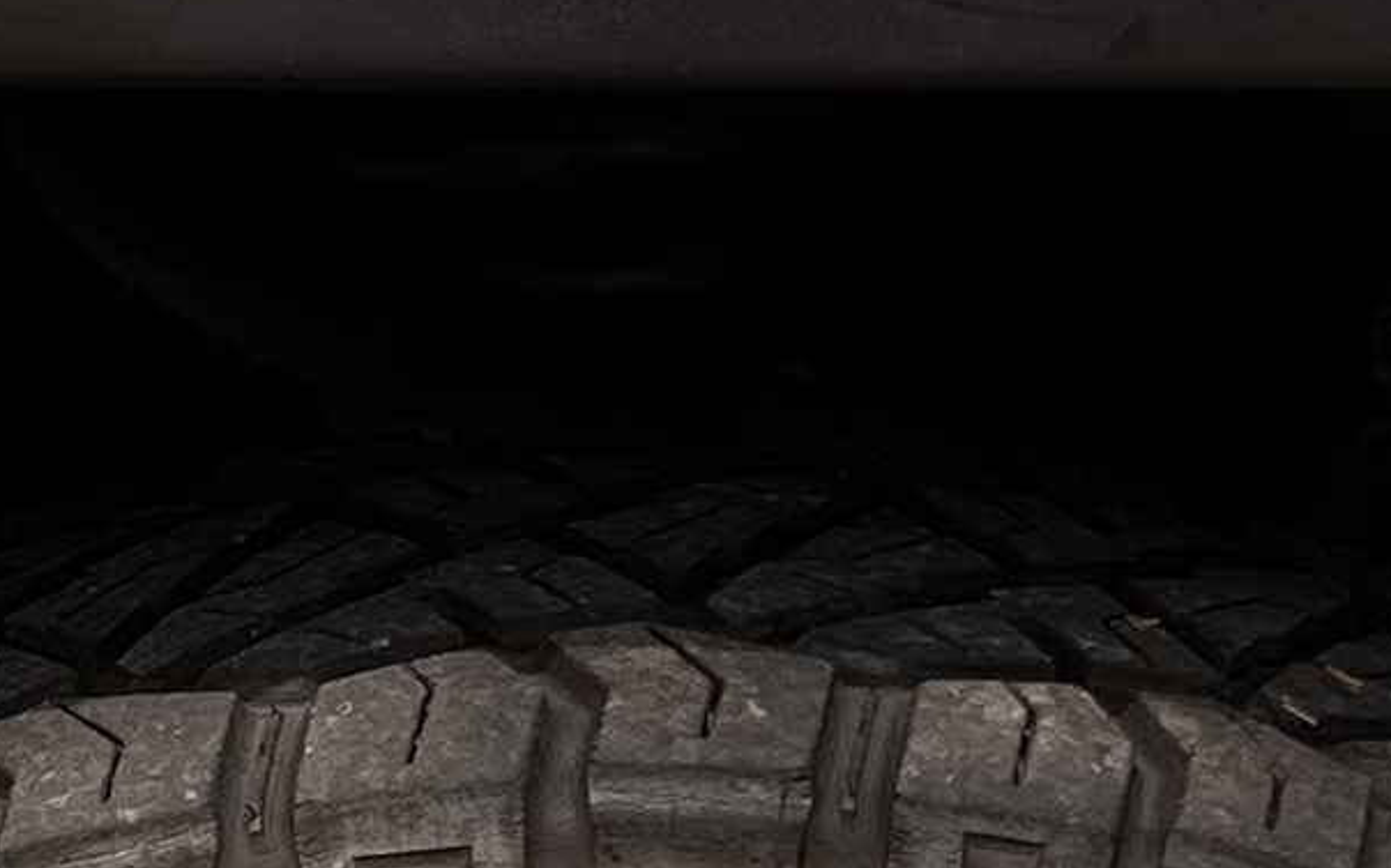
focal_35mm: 184
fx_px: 6973
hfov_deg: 11.4
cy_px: 1128
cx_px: 834
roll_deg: -2.1
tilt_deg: -22.8
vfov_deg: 7.1
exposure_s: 1/791
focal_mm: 5.7
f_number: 1.5
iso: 50
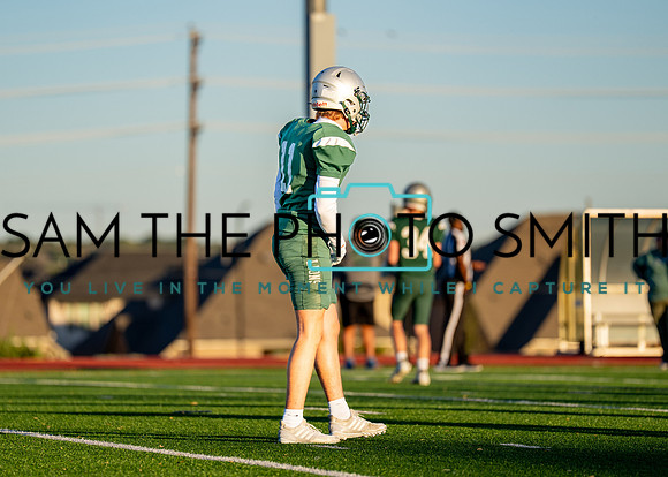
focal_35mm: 257
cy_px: 240
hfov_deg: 7.8
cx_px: 303
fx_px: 4877
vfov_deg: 5.6
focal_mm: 200
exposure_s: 1/2000
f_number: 2.8
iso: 200
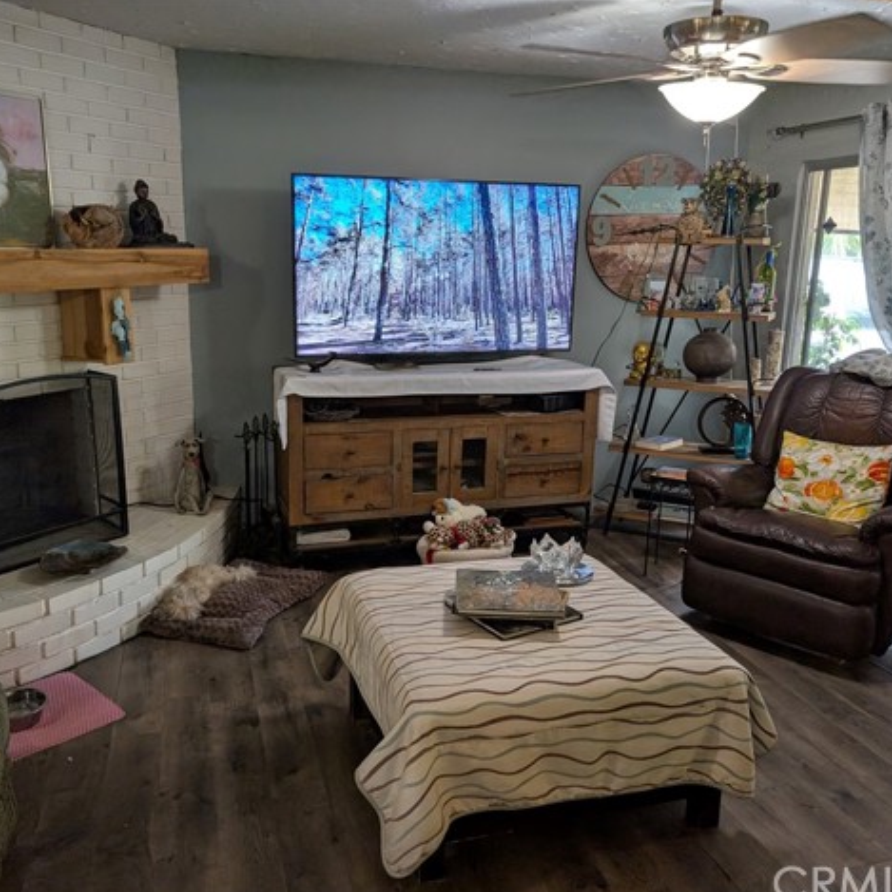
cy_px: 454
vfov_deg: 55.6
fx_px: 845
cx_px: 443
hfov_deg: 55.6
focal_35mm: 29
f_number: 1.68
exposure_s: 1/120
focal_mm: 6.9
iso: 247
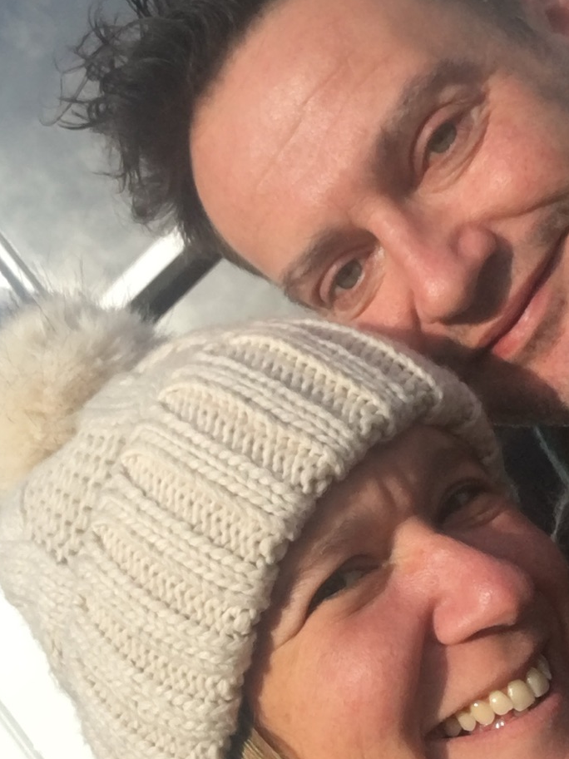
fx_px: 1490
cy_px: 457
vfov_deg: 28.5
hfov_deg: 21.5
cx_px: 390
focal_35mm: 68
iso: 32
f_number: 2.2
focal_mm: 2.65
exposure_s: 1/876
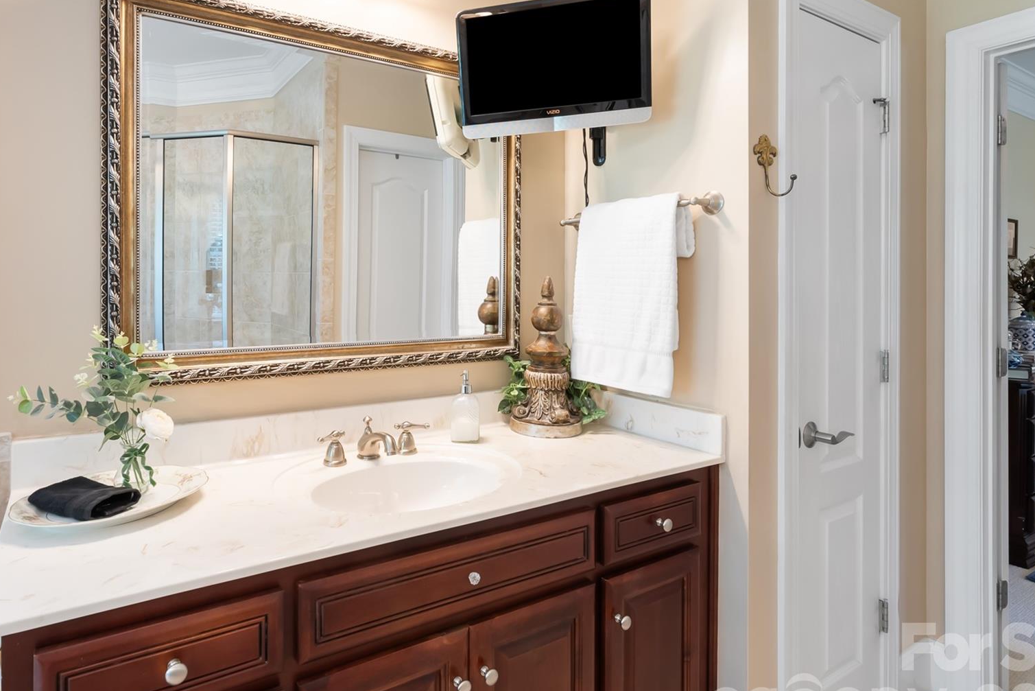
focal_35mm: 19
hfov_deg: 85.9
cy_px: 289
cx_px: 418
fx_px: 546
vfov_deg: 64.2
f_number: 10
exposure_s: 2.5
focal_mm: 14
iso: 100
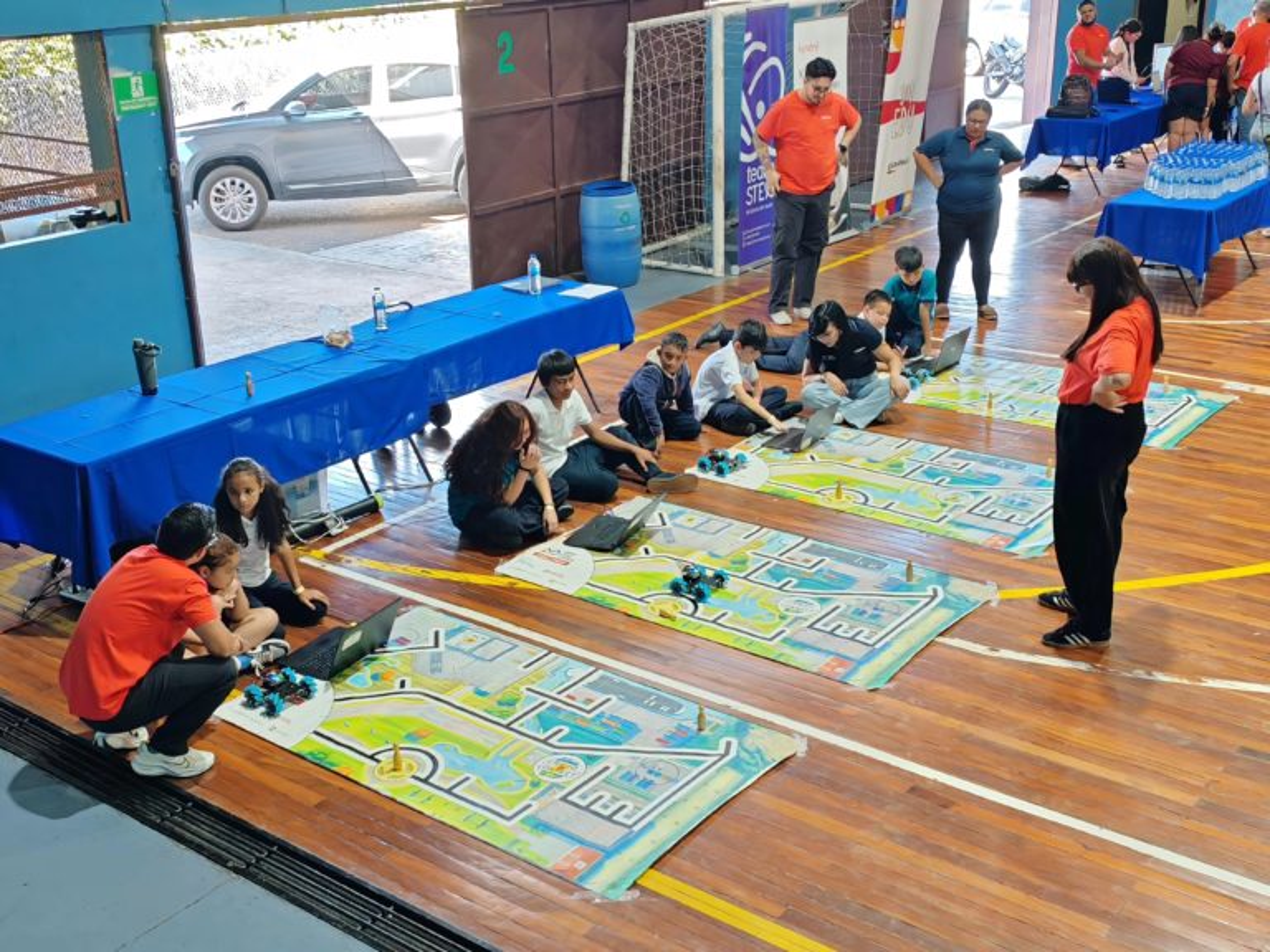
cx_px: 635
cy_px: 476
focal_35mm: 41
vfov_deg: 35.1
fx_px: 1504
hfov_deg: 45.8
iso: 200
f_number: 2
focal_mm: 6.83
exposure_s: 1/120
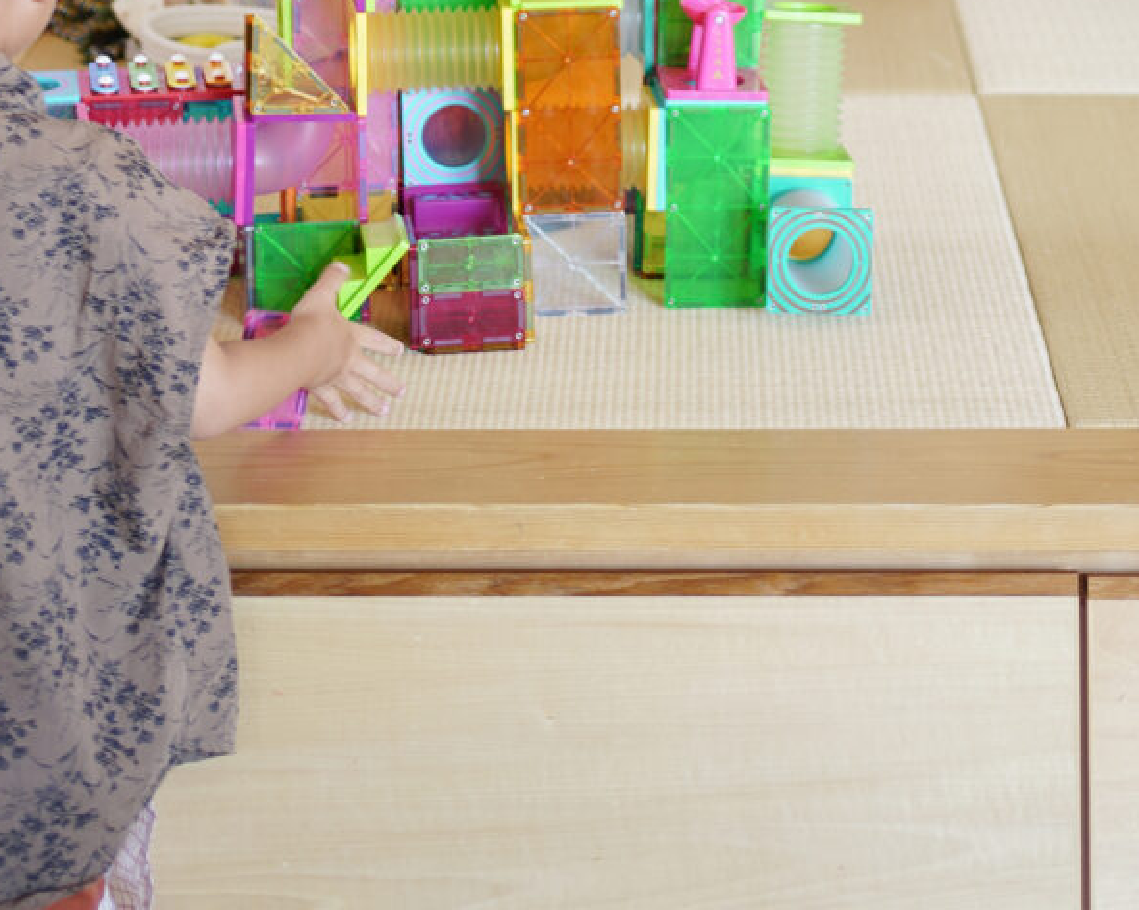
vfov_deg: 12.7
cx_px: 796
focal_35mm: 111
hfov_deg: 17.3
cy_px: -706
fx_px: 3740
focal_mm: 35
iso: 125
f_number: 1.8
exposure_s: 1/50
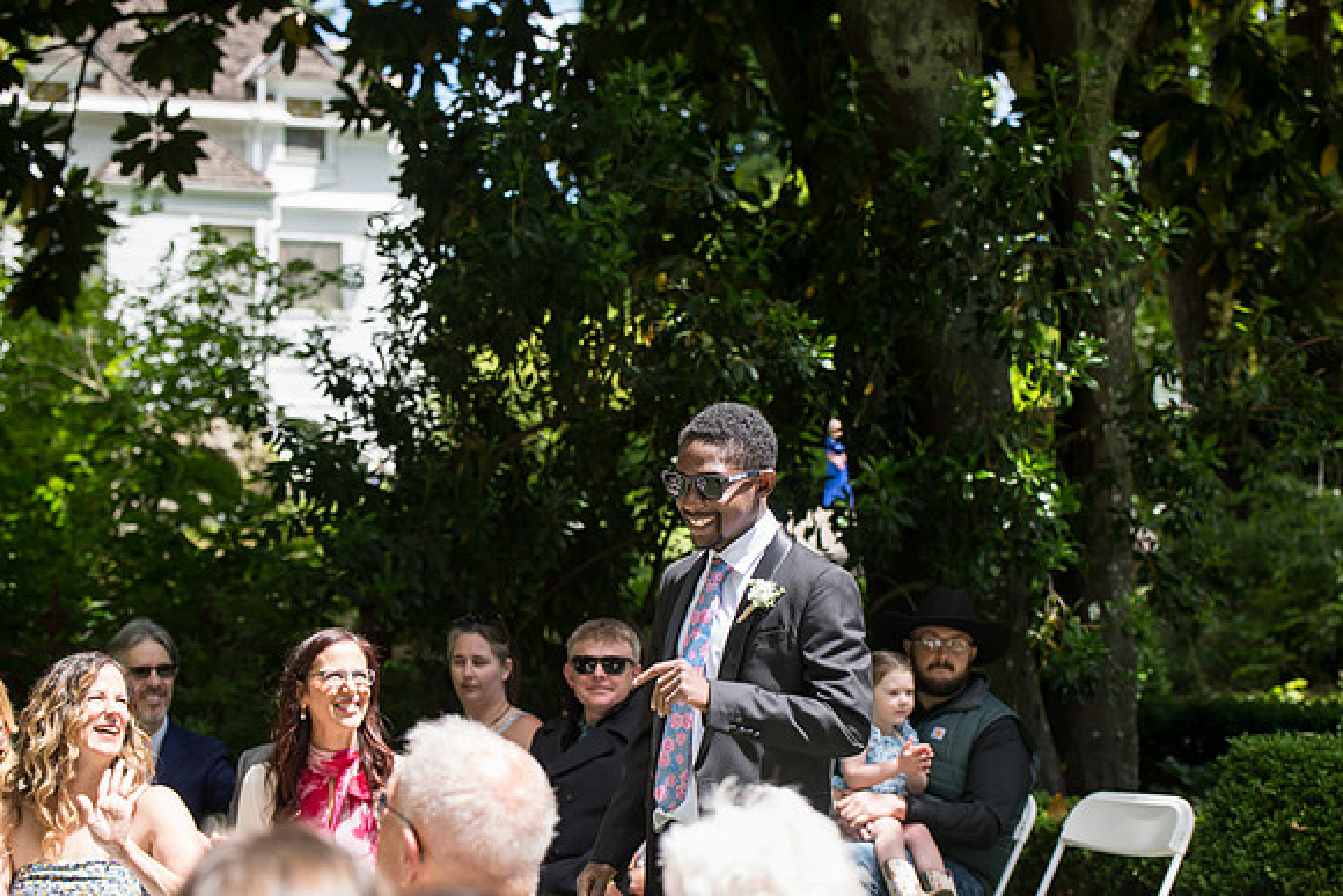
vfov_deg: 19.5
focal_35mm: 70
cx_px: 672
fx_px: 2612
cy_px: 448
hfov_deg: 28.8
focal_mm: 70
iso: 160
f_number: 4
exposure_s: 1/400
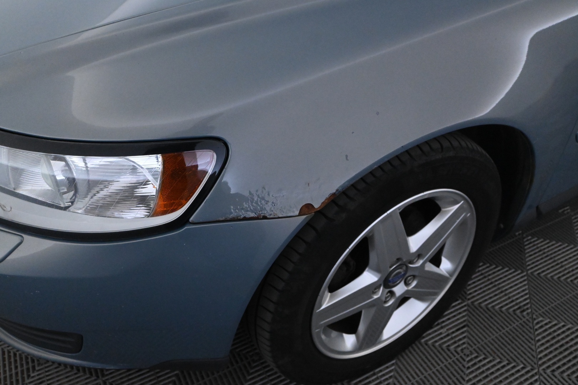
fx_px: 482
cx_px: 289
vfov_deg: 43.6
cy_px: 192
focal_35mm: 30
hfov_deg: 61.9
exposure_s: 1/200
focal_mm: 20
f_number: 5
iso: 6400
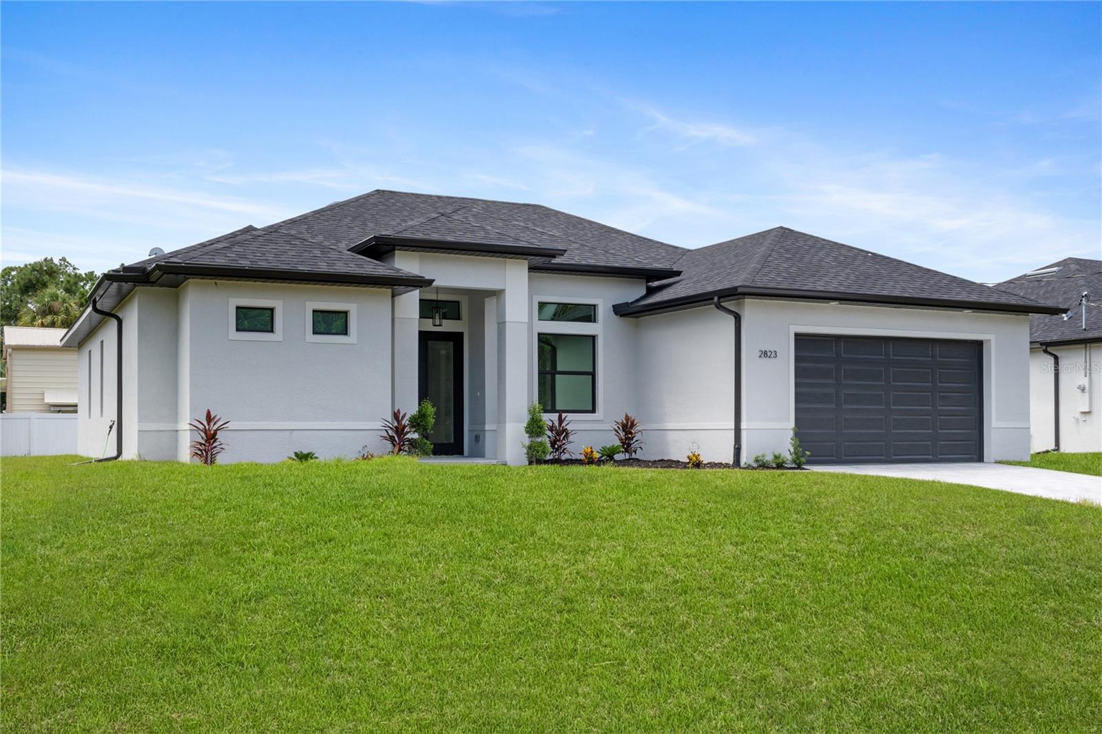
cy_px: 367
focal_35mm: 36
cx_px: 551
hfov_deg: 53.0
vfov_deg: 36.7
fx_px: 1106
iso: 100
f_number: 11
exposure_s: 1/100
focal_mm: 24.1
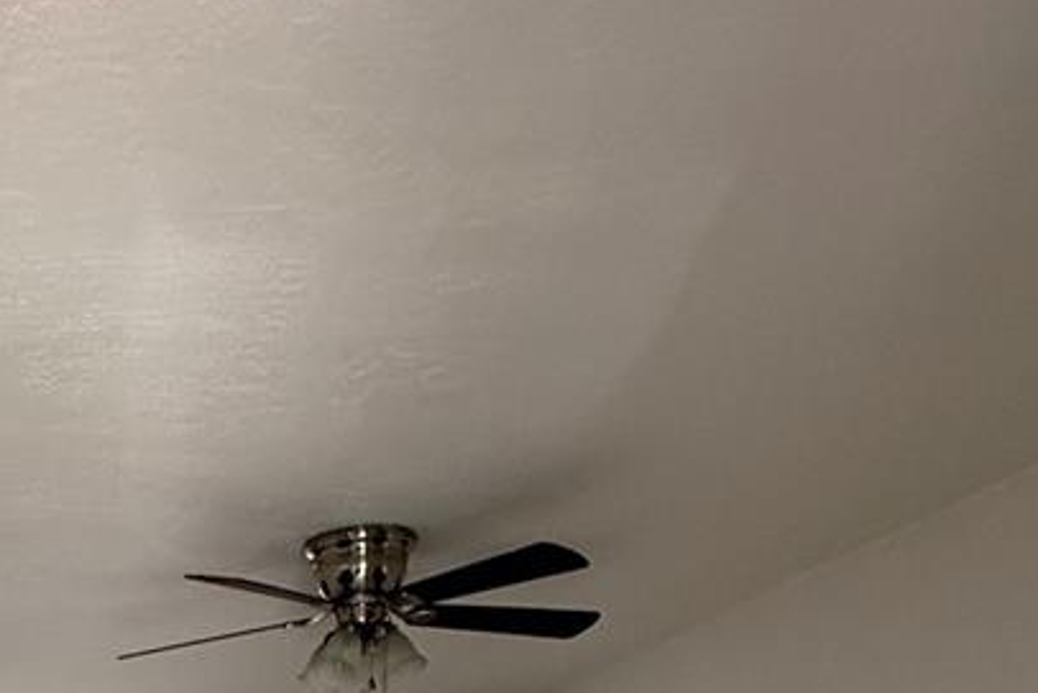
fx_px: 1240
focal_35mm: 43
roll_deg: +1.6
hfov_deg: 42.2
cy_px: 1133
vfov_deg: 22.9
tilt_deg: -10.2
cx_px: 128
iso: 320
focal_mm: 2.22
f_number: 2.2
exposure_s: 1/61
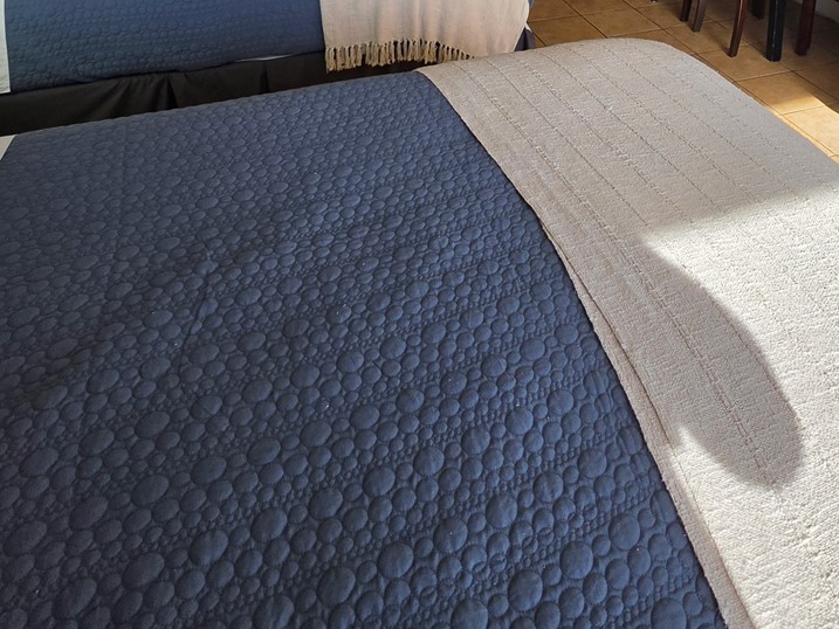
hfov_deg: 58.8
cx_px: 618
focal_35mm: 29
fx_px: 703
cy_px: -50
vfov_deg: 39.9
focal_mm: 2.2
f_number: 1.9
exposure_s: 1/180
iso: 16
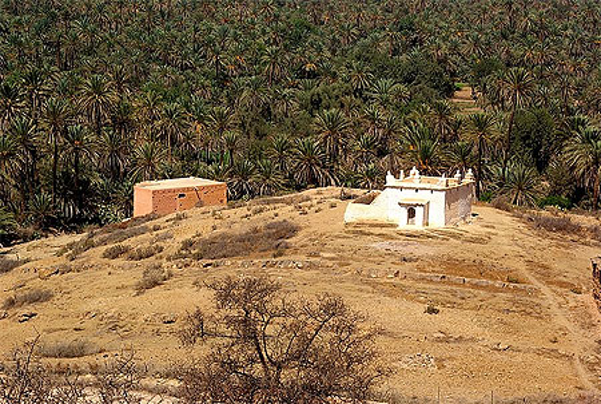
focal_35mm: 128
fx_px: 2133
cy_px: 202
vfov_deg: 10.8
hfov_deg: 16.0
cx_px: 300
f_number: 9
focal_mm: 85
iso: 200
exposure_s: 1/800
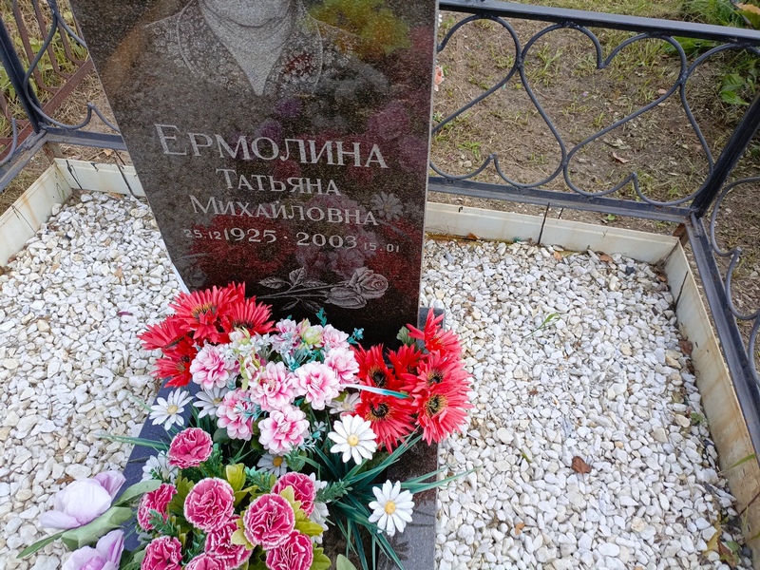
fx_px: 549
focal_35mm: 25
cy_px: 285
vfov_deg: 54.9
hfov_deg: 69.4
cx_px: 380
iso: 110
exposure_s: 1/326
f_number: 1.69
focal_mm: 4.76
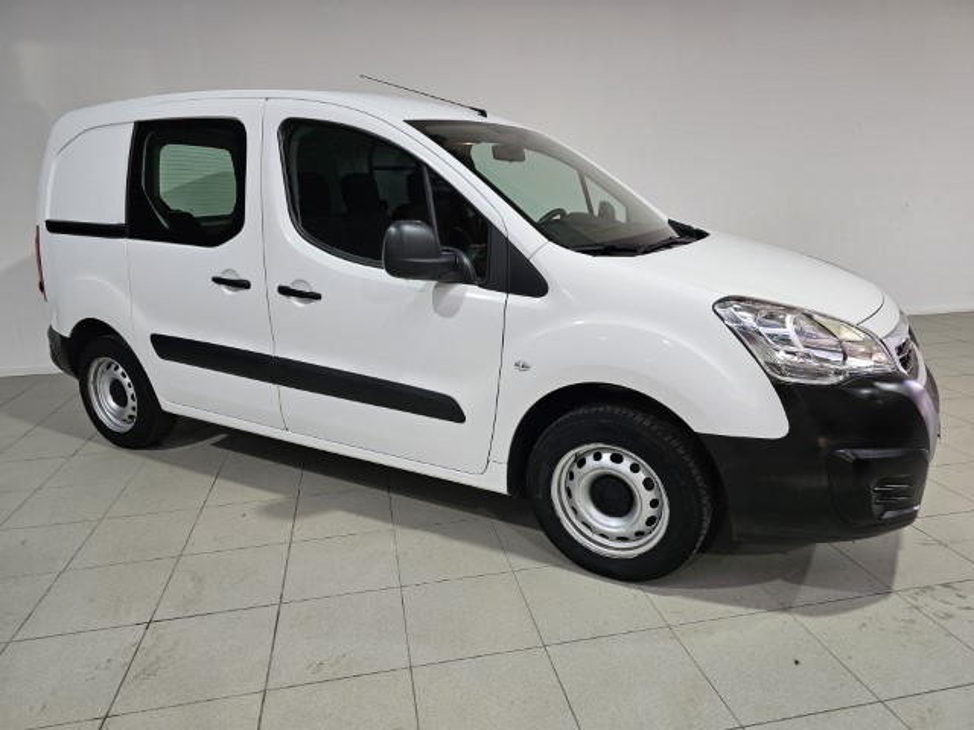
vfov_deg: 58.9
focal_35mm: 23
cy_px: 365
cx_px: 487
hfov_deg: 73.9
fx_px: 647
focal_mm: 6.3
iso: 50
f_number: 1.7
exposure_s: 1/100
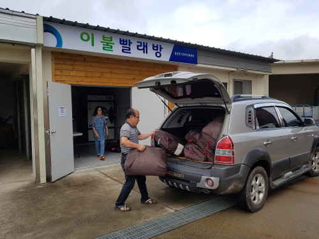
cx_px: 160
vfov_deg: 53.1
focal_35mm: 26
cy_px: 120
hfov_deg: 67.3
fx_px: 240
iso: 50
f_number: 1.7
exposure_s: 1/1332
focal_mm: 4.2
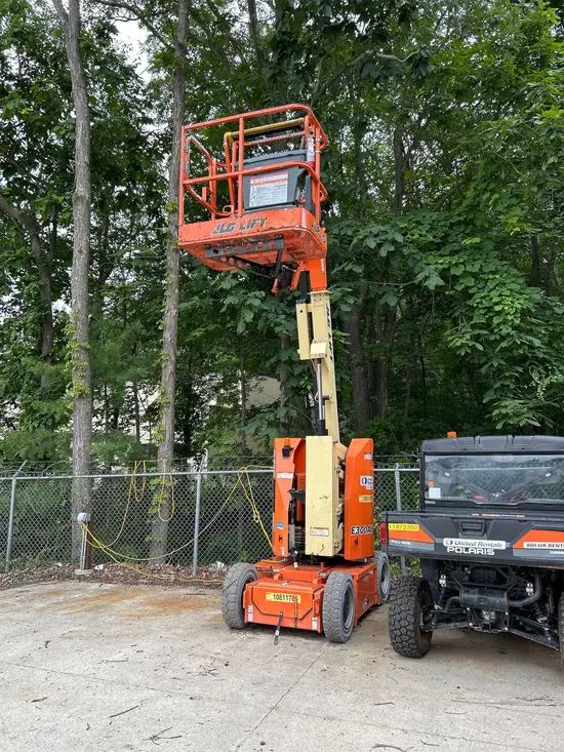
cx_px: 282
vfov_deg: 67.3
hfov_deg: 53.1
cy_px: 376
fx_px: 565
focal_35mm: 26
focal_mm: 5.7
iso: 40
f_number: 1.5
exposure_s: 1/274
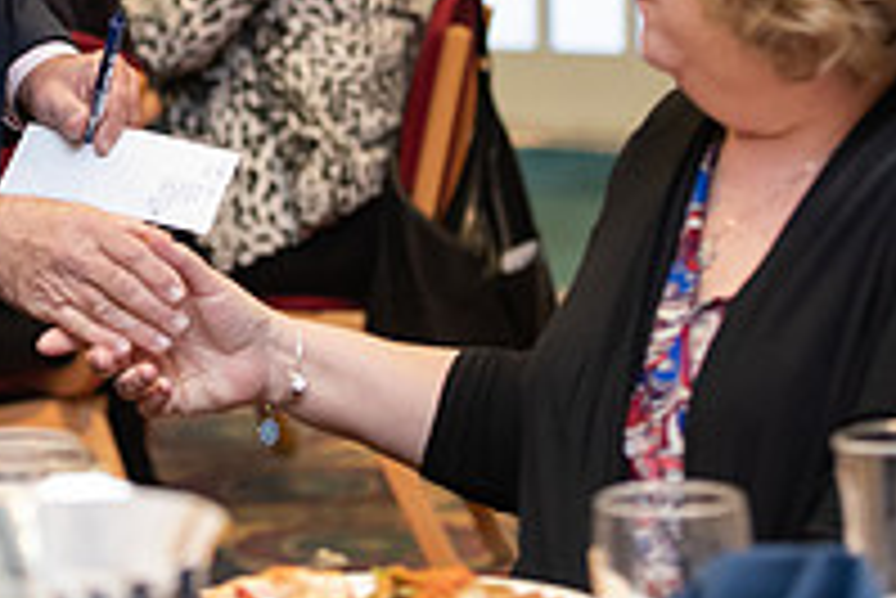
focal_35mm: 204
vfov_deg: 6.7
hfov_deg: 10.0
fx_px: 5081
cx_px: 45
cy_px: -133
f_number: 3.2
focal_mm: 70
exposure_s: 1/200
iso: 1250
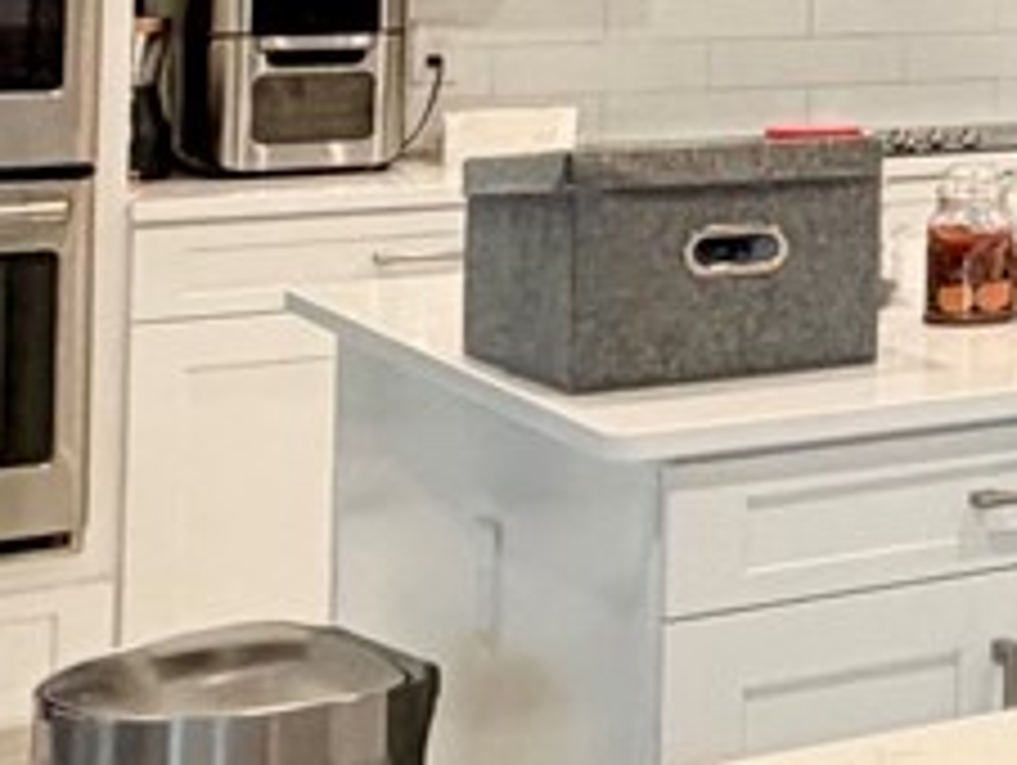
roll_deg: -1.1
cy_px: -198
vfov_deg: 14.4
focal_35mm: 99
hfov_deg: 15.8
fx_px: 2912
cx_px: 2007
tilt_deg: +2.4
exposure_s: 1/60
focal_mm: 2.22
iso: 200
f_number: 2.2
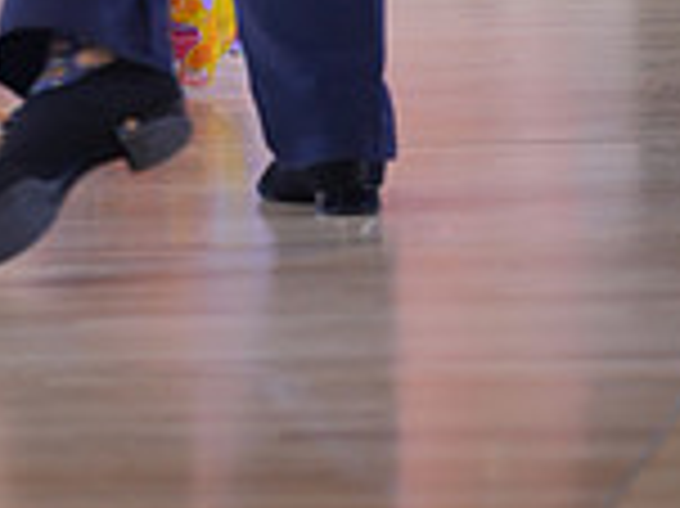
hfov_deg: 4.0
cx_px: 106
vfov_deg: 2.9
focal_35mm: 499
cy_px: -755
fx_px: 9795
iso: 800
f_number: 2
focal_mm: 135
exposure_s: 1/500
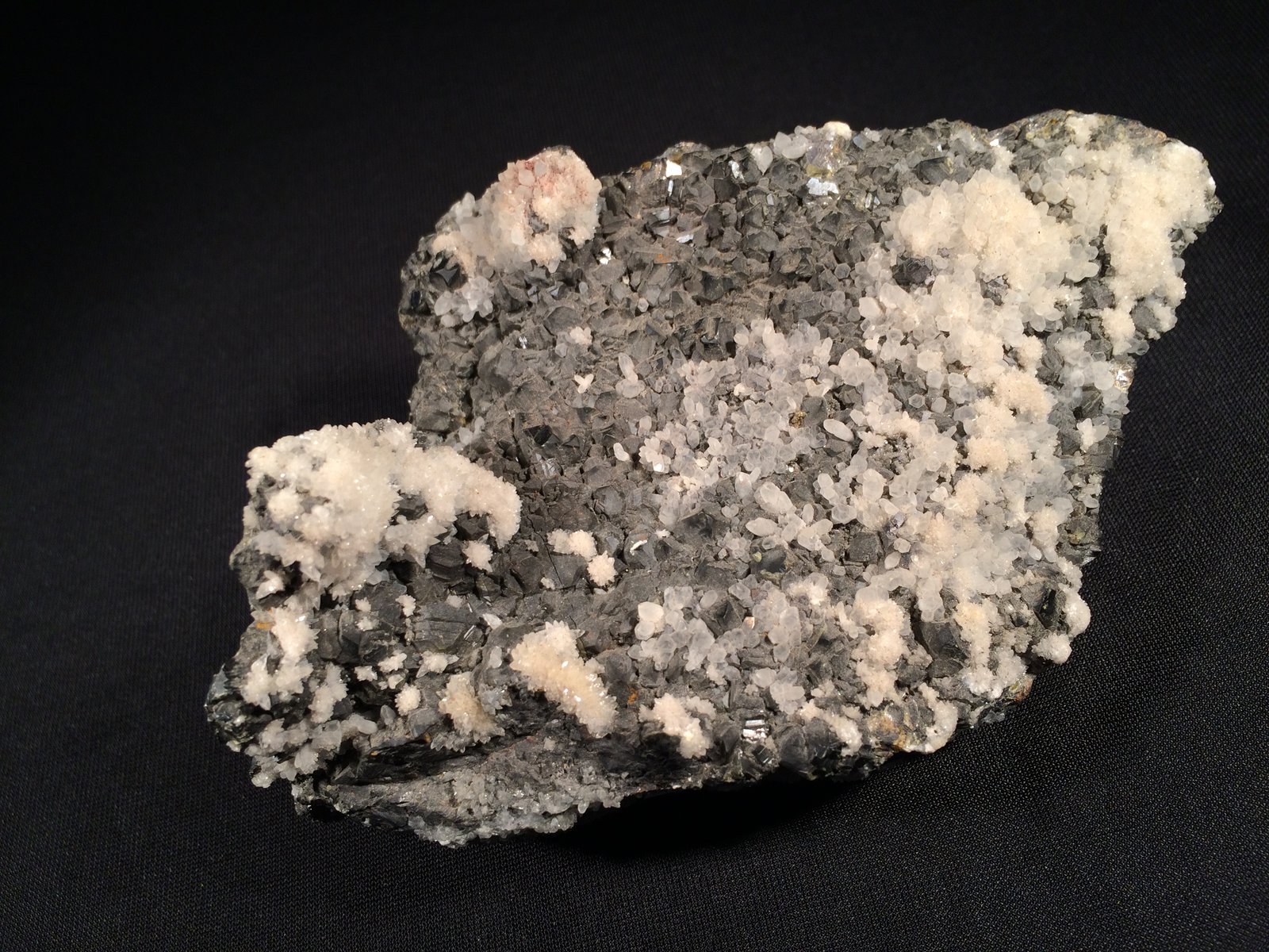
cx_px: 634
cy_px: 476
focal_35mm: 29
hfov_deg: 61.7
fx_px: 1063
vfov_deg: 48.2
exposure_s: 1/137
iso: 32
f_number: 2.2
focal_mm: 4.15
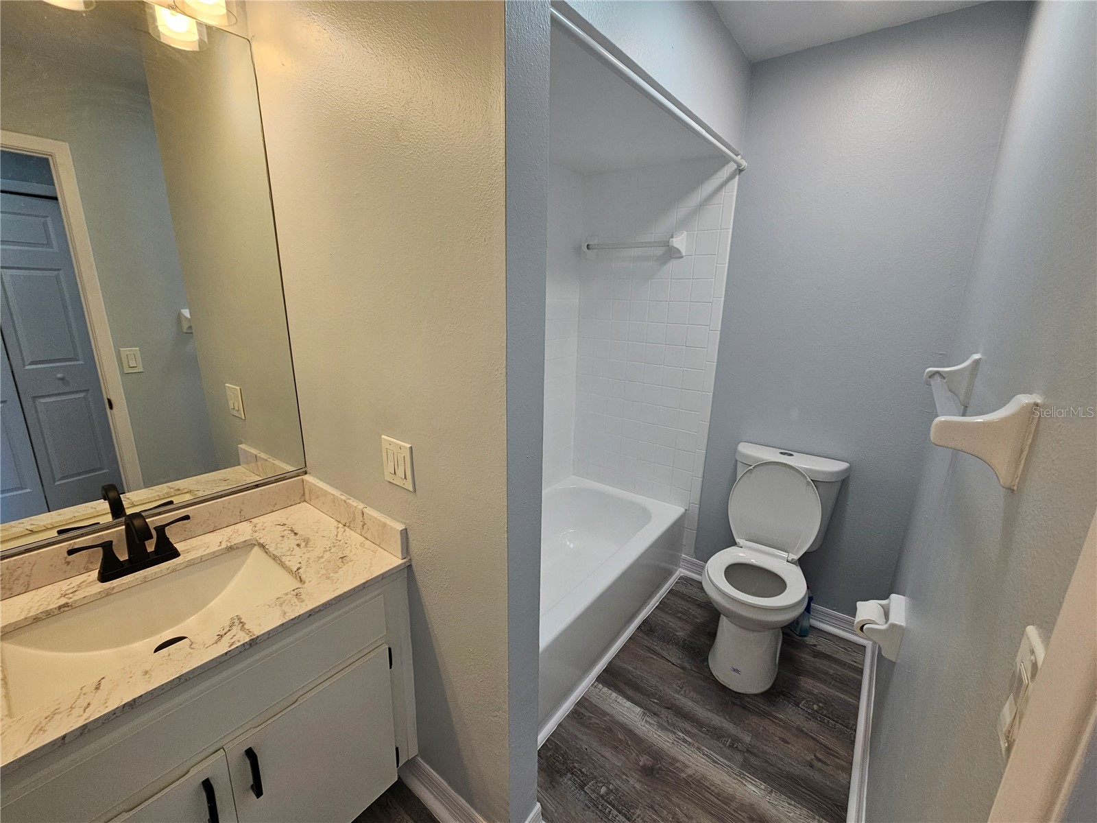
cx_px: 548
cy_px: 412
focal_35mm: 13
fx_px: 412
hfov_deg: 106.2
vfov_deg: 89.9
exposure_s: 1/120
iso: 64
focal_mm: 2.2
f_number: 2.2
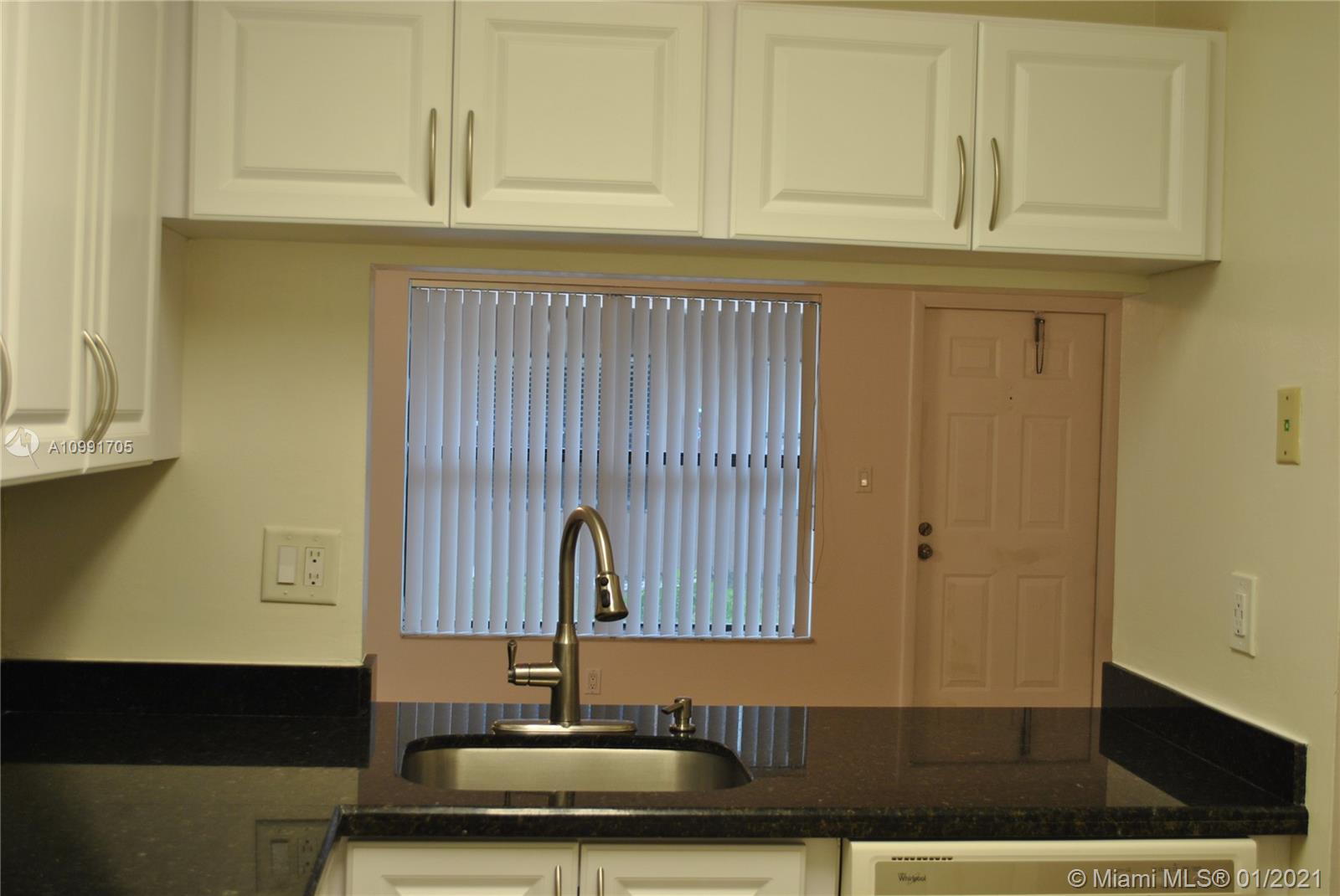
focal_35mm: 42
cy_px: 448
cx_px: 670
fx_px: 1565
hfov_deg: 46.4
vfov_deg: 32.0
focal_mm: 28
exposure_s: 1/40
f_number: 4.5
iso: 200
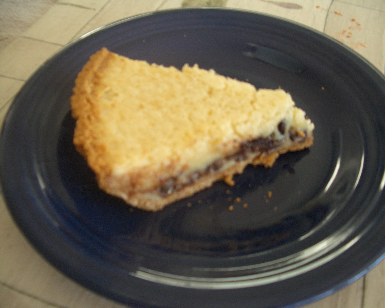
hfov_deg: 49.0
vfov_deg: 40.1
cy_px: 153
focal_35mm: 37
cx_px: 207
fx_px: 422
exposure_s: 1/80
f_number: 2.6
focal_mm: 5.8
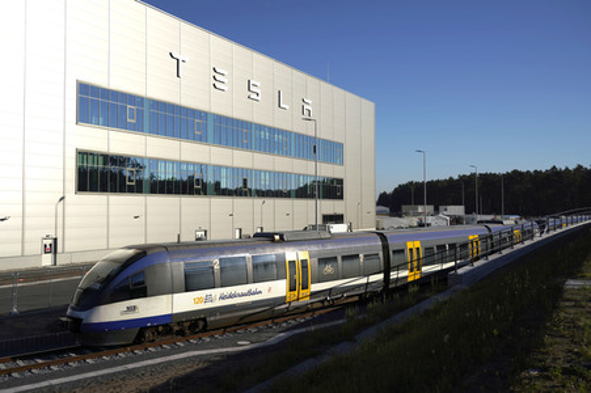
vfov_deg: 39.9
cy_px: 196
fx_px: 541
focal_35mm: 33
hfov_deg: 57.3
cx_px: 296
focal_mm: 33
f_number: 8
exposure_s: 1/800
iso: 100
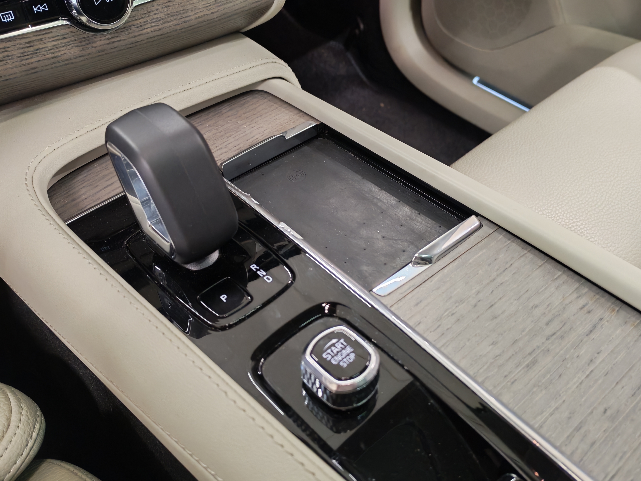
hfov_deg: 56.8
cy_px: 240
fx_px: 593
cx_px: 320
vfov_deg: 44.2
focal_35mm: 32
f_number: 1.9
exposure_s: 1/50
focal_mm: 6.12
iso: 1378
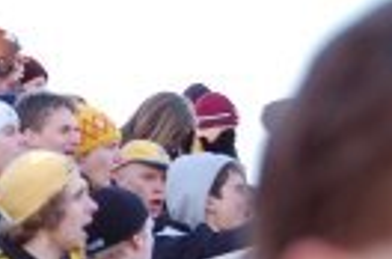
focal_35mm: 484
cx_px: -336
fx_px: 5250
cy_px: 235
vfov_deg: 2.8
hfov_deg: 4.2
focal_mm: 85
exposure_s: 1/125
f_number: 4.8
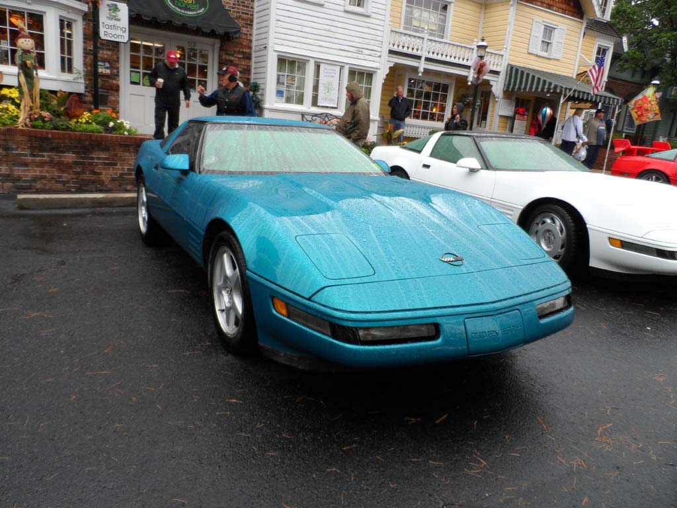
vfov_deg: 56.8
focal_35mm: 24
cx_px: 338
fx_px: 469
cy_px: 254
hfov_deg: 71.6
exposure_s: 1/180
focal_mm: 4
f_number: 3.2
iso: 80
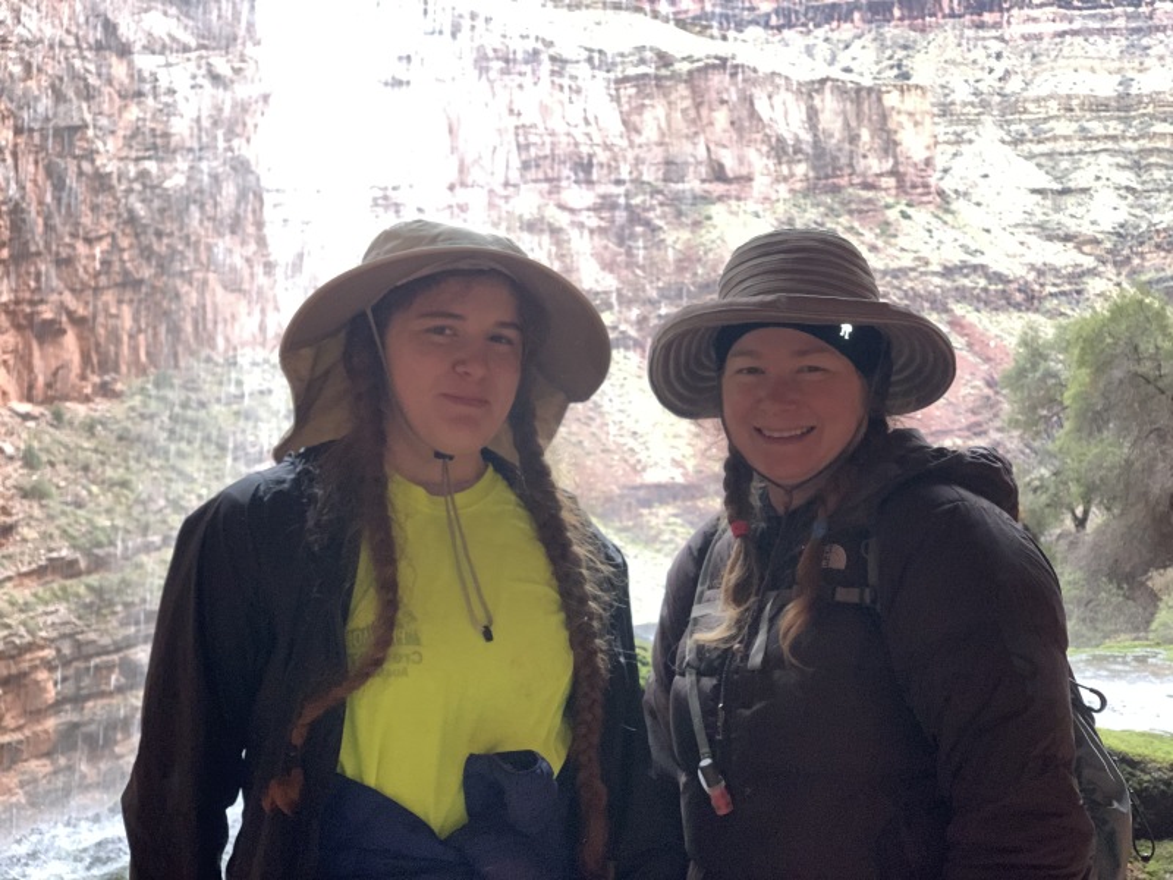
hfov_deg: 36.8
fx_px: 1762
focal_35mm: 52
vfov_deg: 28.0
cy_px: 440
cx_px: 586
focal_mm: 6
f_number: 2.4
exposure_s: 1/122
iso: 80
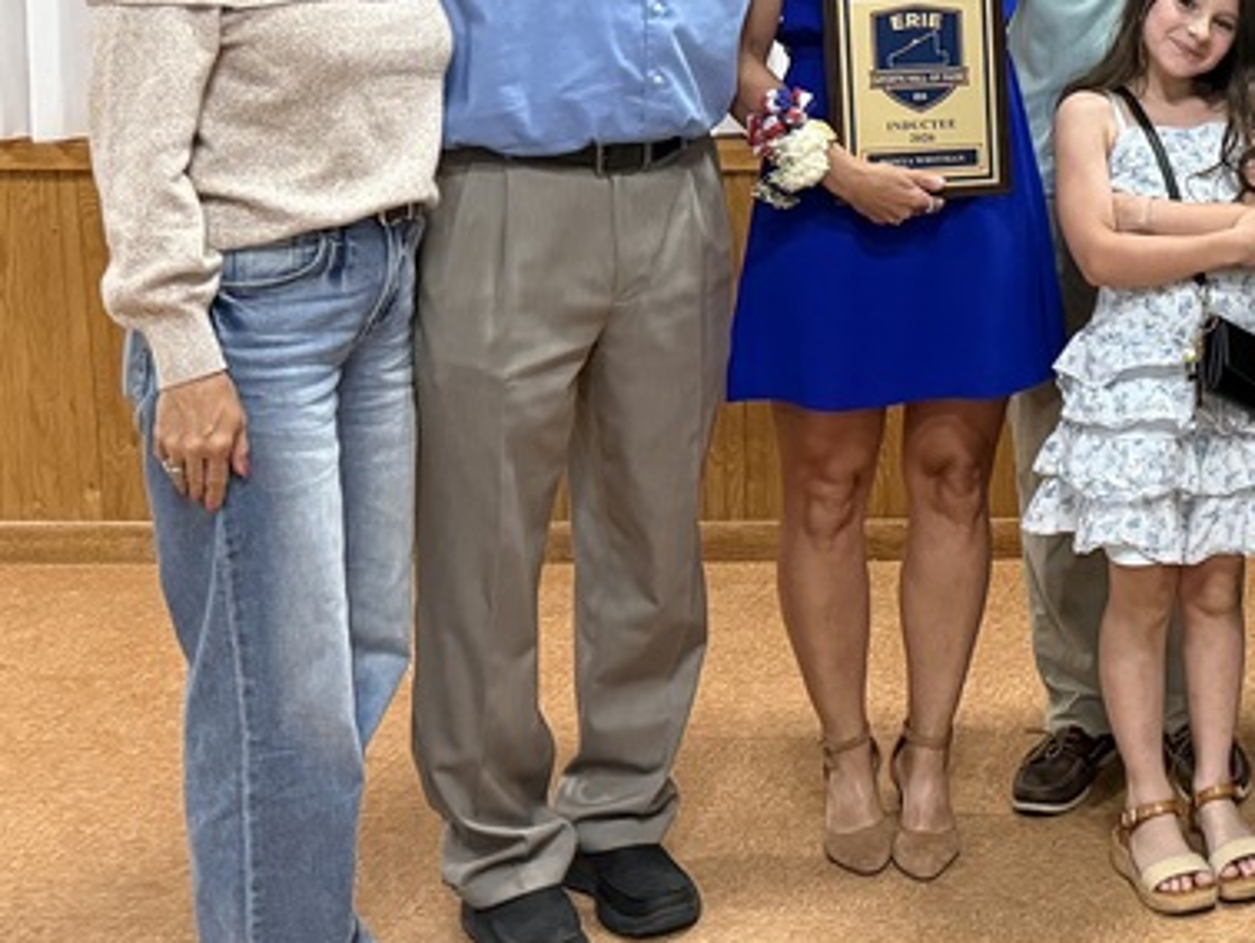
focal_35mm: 65
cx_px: 1567
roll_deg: -0.4
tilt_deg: -7.0
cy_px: 103
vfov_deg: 22.1
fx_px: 2358
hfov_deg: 26.1
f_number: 1.78
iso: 500
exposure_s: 1/60
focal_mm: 6.76
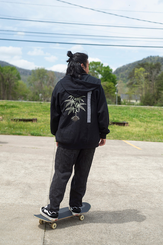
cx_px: 82
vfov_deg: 39.6
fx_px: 340
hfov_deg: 27.0
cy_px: 122
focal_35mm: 50
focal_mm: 50
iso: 200
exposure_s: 1/2000
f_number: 4
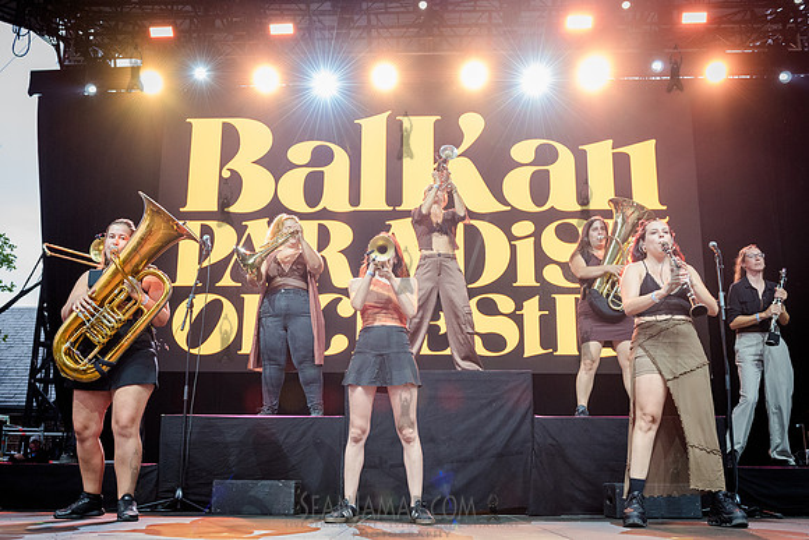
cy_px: 280
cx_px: 384
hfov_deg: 50.2
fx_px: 862
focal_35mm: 38
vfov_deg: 34.8
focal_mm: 31
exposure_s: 1/320
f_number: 4
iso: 2000
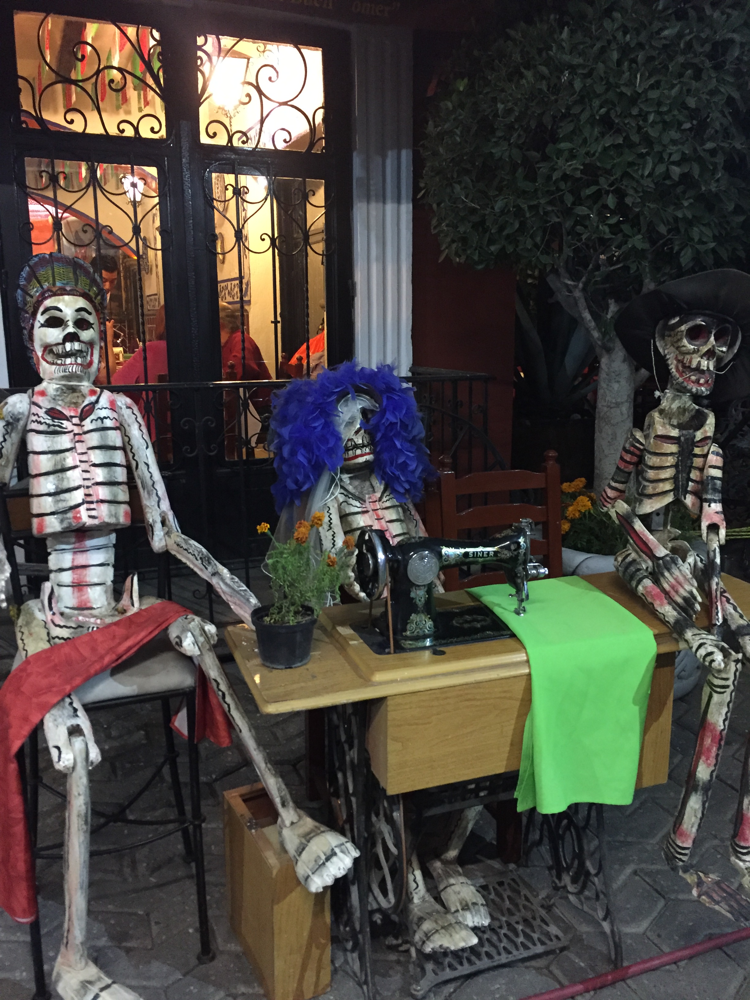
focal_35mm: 29
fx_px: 838
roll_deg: +0.5
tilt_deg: -12.0
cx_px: 375
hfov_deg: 48.2
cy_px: 500
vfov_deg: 61.7
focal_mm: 4.15
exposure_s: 1/15
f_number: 2.2
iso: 320
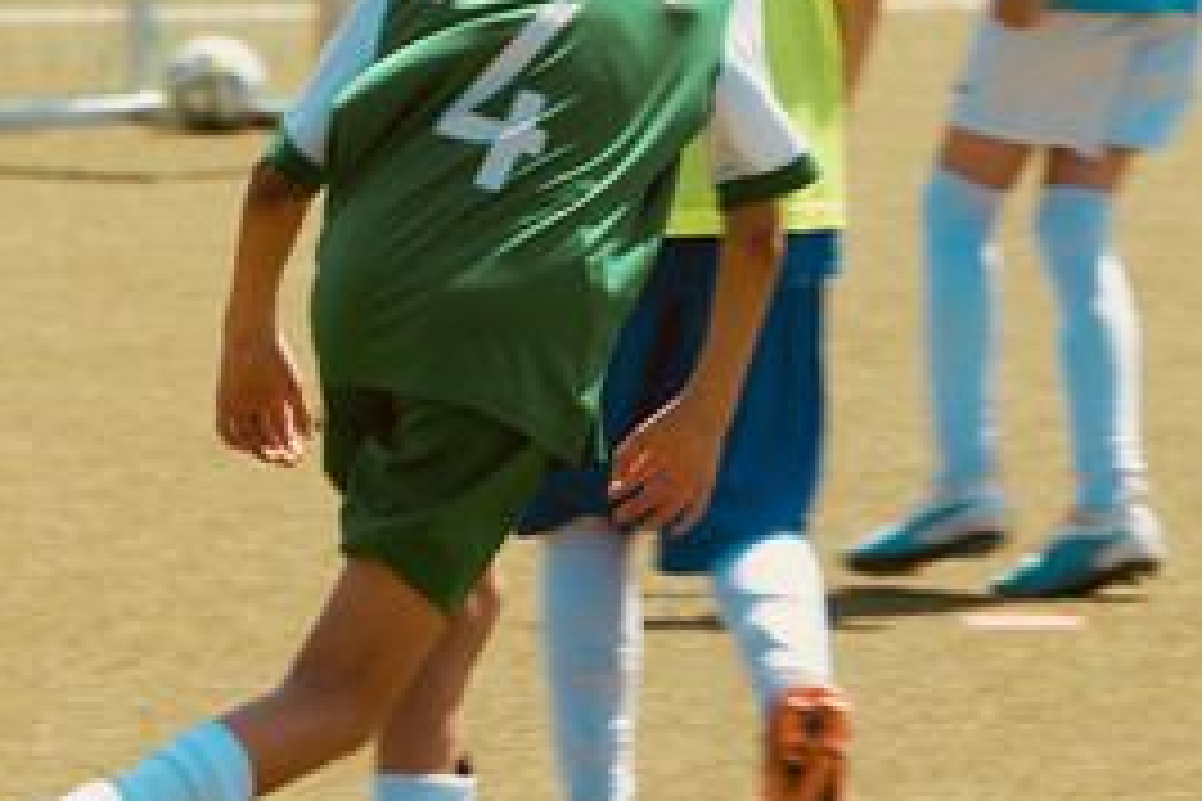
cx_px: 410
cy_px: 151
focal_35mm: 450
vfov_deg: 3.1
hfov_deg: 4.6
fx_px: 15024
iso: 100
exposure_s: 1/180
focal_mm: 200
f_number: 6.7
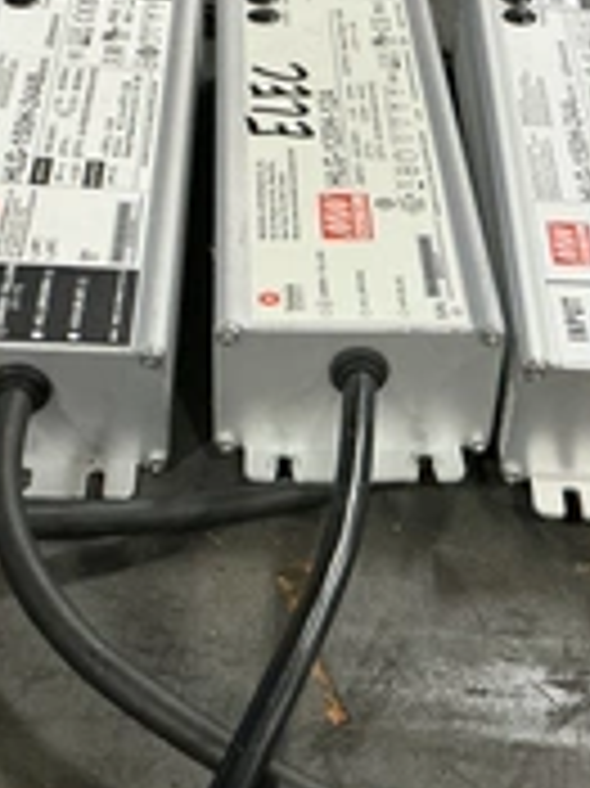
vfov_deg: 30.3
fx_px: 1456
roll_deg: -4.6
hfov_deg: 22.8
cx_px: 369
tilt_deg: -41.6
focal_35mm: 64
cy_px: 414
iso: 250
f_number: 1.8
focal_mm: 3
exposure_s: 1/60
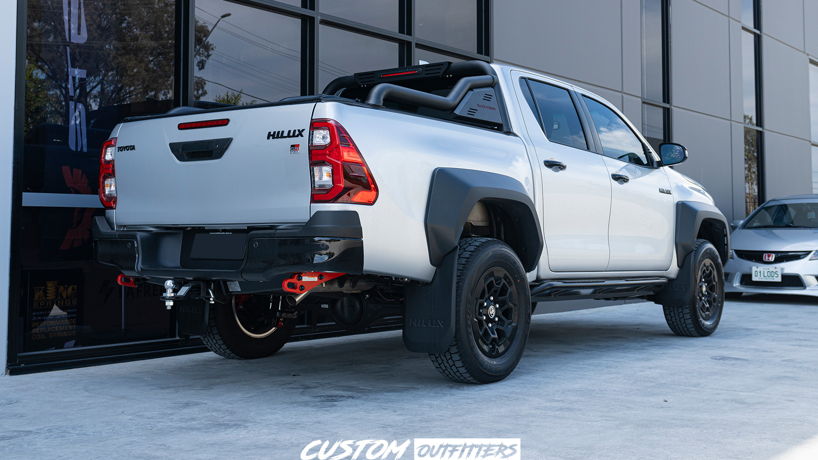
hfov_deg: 59.5
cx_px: 410
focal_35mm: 33
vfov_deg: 35.6
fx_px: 716
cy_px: 200
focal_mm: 31
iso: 100
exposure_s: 1/80
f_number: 4.5
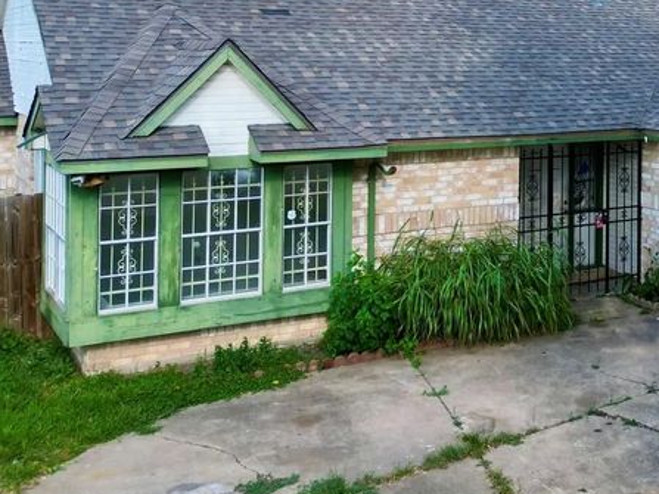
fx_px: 1047
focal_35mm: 55
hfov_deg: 32.2
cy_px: 41
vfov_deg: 25.6
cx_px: 659
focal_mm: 6.72
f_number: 1.7
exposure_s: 1/1250
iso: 110
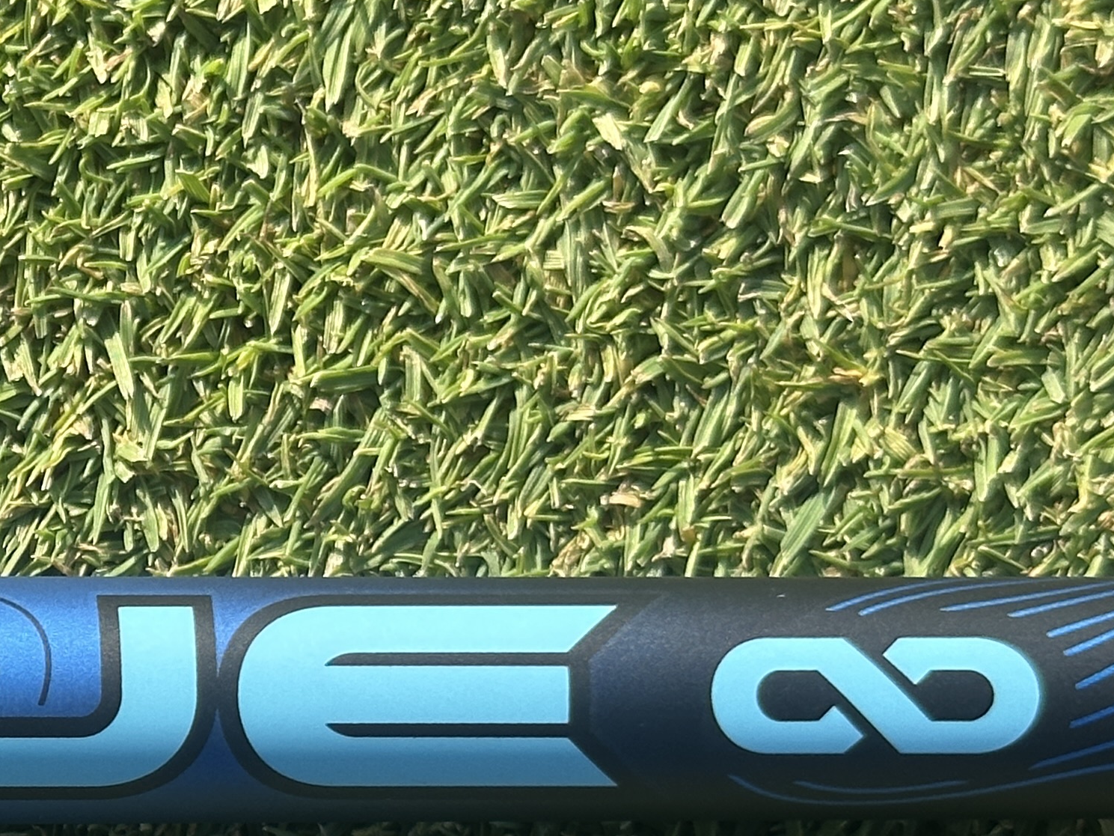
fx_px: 4184
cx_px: -289
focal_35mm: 130
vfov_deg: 11.4
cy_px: 710
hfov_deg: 14.6
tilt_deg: -84.4
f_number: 1.78
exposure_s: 1/1497
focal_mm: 6.86
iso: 64
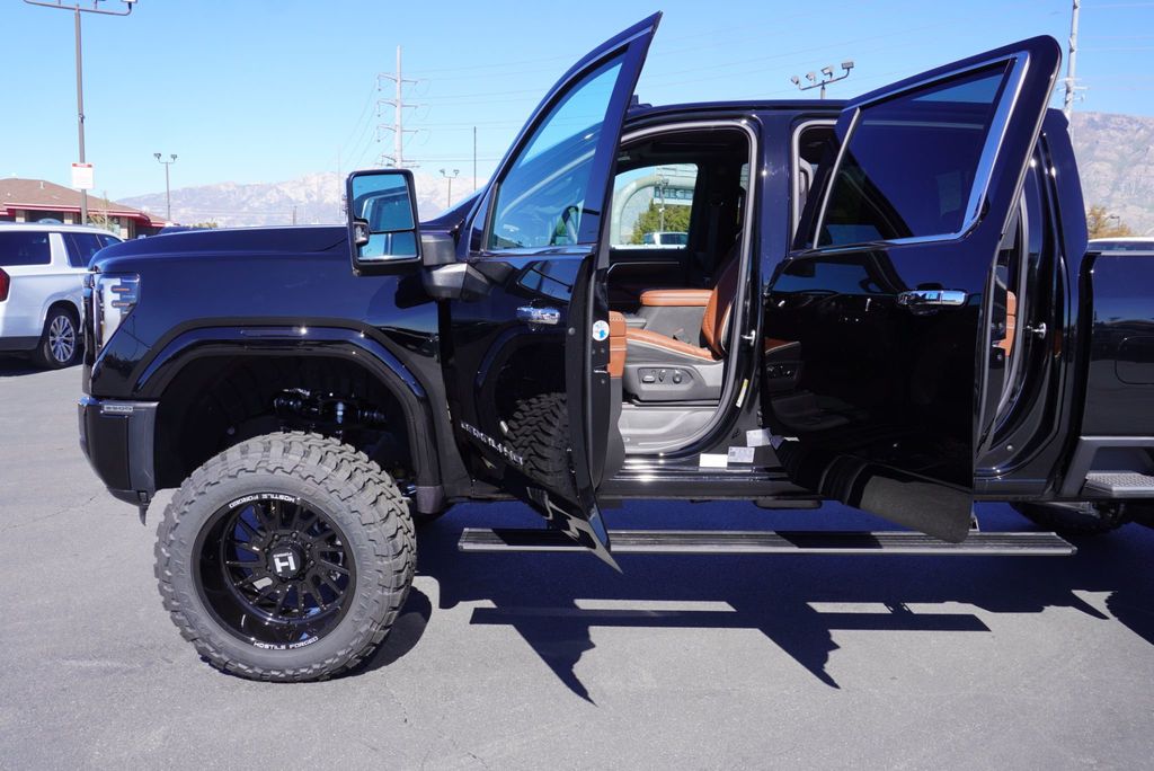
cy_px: 386
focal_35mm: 27
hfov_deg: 67.4
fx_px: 866
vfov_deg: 48.0
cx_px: 577
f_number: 6.3
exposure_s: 1/160
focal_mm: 18
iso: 100
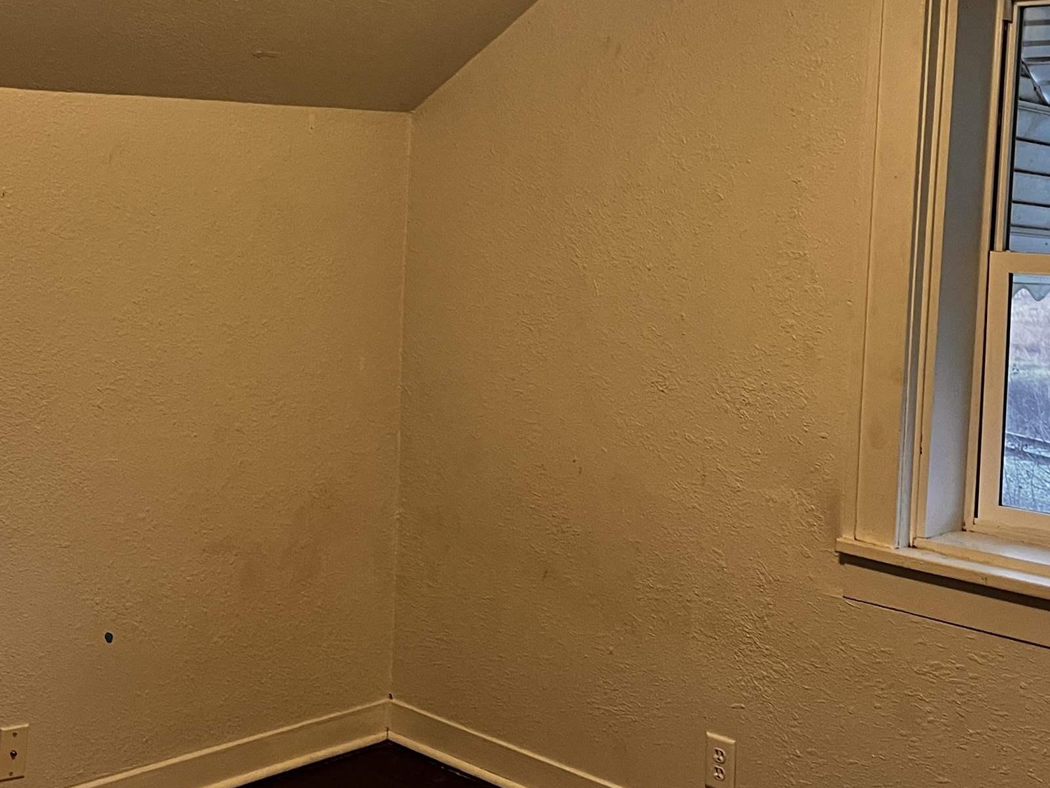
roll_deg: -2.9
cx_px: 452
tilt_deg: -1.9
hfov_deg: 38.1
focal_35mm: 50
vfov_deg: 29.0
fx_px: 1517
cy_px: 282
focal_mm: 5.1
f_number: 1.6
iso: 160
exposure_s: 1/60
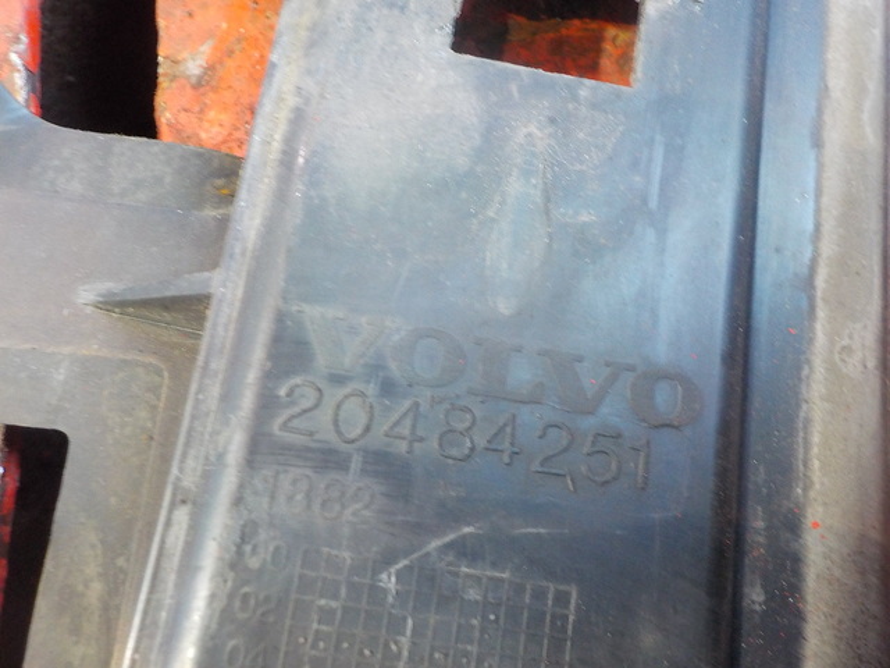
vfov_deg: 46.8
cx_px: 445
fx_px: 771
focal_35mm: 30
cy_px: 334
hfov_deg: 60.0
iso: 400
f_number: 3.3
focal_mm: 4.1
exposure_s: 1/10
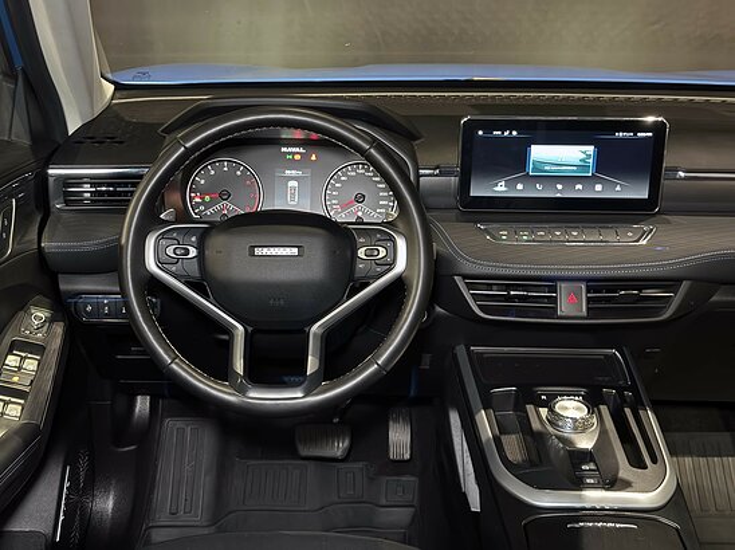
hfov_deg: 39.7
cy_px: 275
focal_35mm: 48
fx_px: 1018
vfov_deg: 30.2
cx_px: 368
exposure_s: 1/7
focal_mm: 6.76
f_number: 1.78
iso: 500
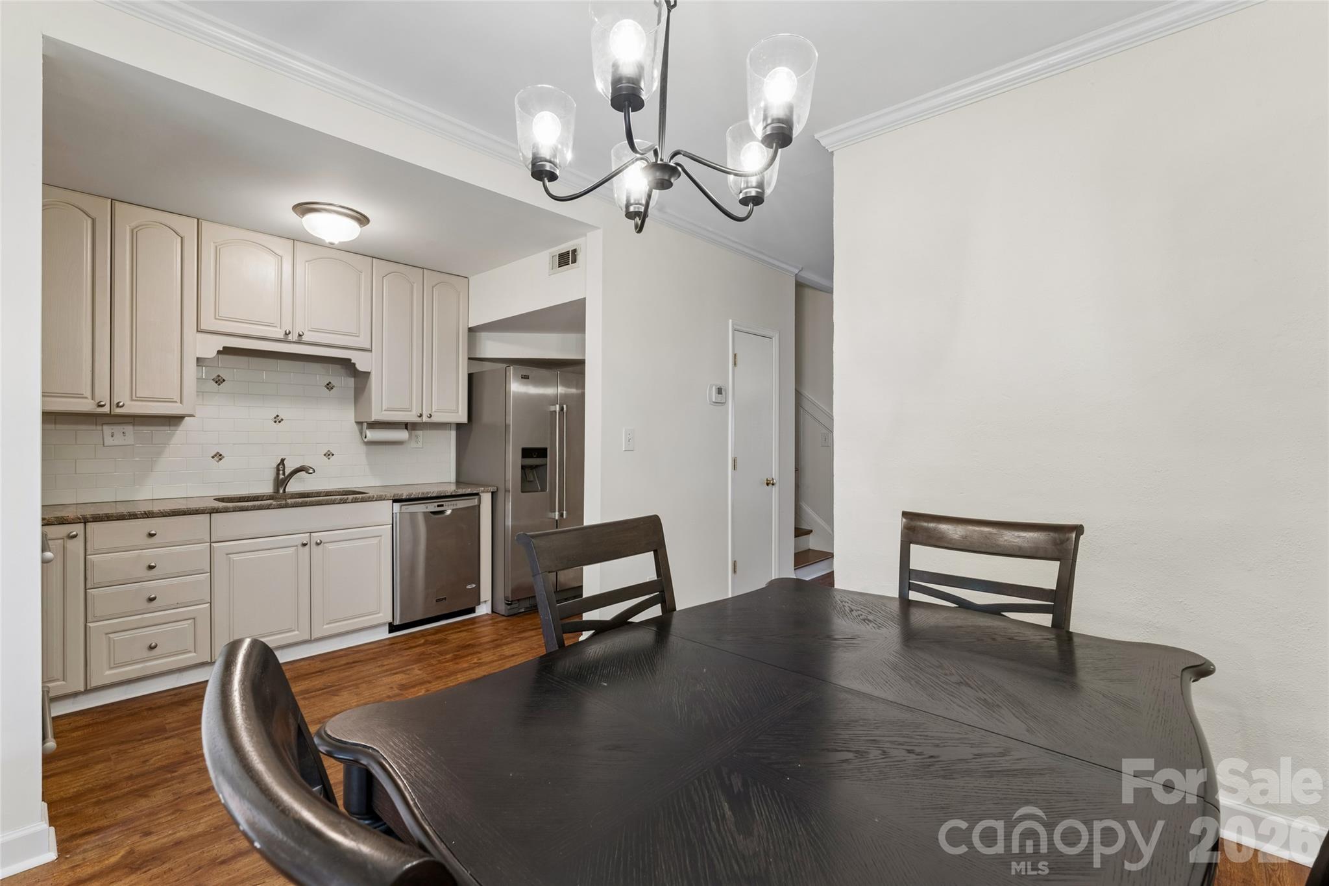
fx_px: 591
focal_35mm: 16
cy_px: 443
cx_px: 664
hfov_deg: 96.7
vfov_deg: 73.7
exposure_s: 1/3.33
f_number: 13
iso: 400
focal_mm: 16
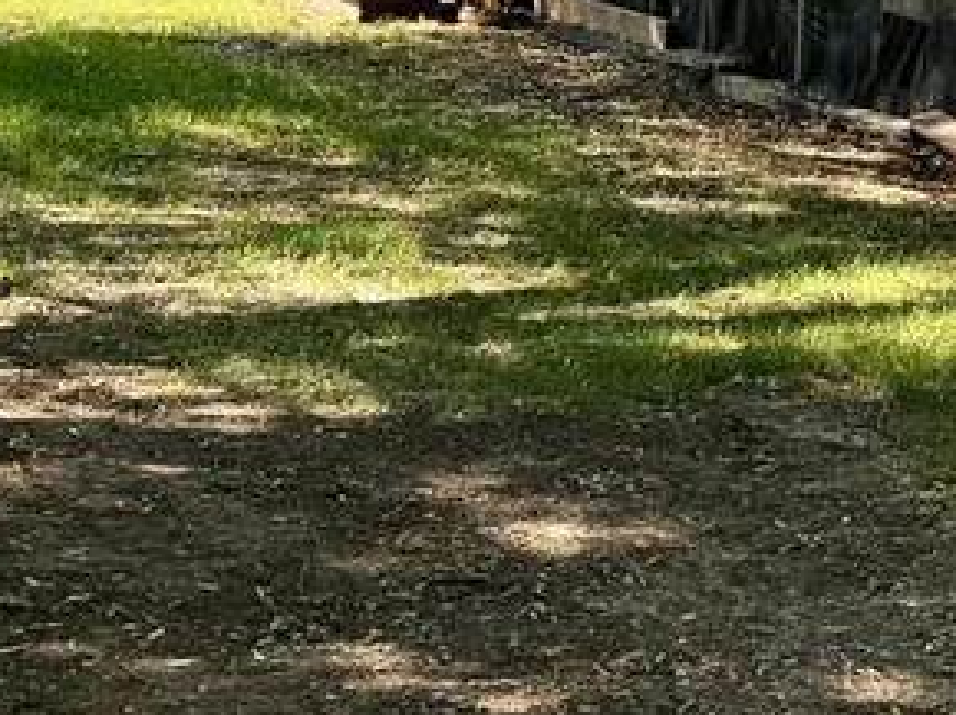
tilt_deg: +5.0
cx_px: 1329
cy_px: -643
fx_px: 2925
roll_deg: -1.0
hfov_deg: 17.2
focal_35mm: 106
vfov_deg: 12.5
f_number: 1.78
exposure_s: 1/1437
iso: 100
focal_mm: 6.76
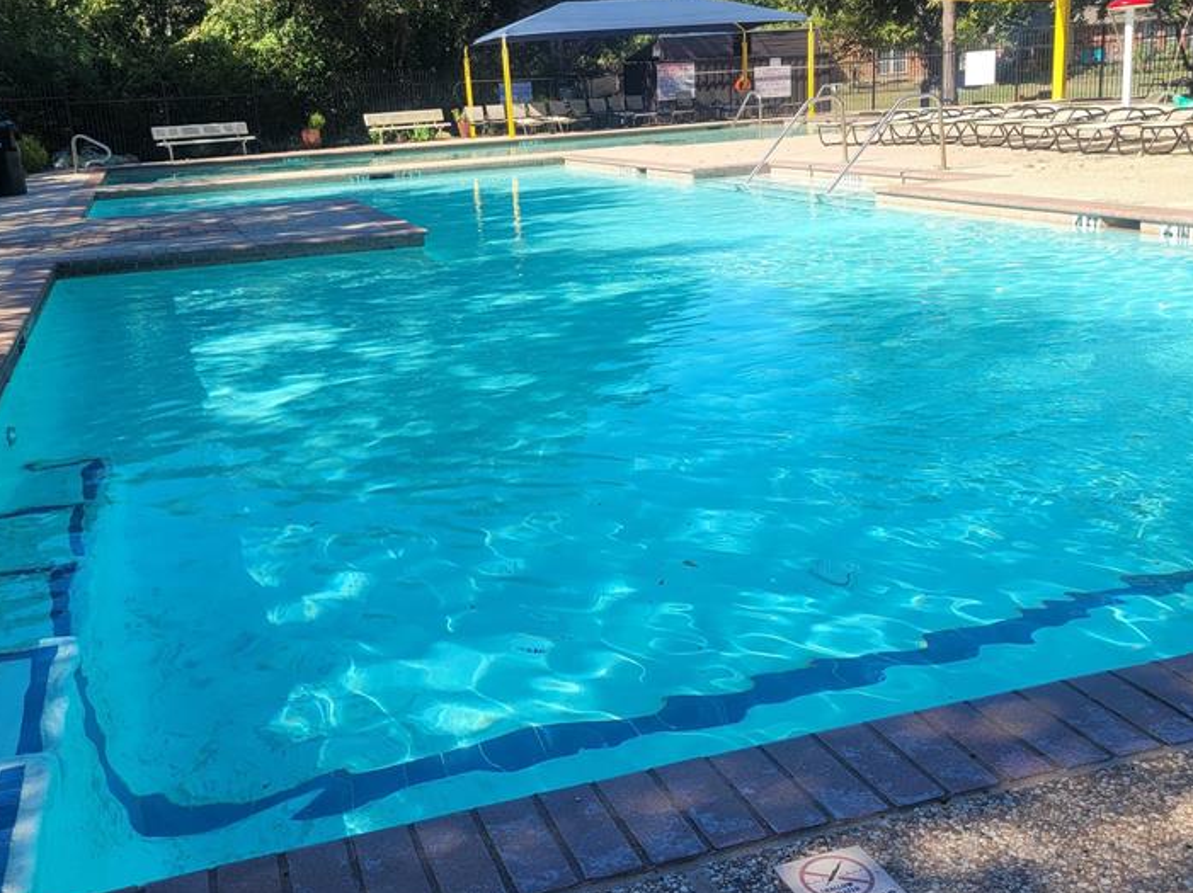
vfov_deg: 37.7
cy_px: 424
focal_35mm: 38
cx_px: 587
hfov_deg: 49.0
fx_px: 1309
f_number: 1.8
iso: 40
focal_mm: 5.4
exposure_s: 1/1304
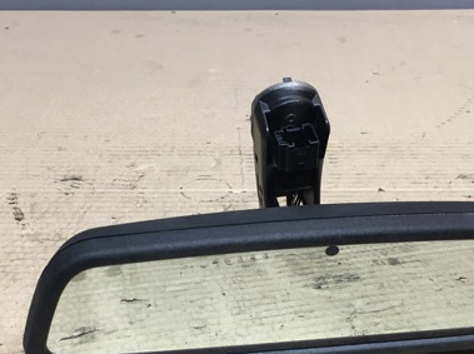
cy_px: 228
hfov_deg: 39.0
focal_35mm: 49
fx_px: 670
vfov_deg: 29.4
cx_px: 239
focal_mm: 4.15
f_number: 2.2
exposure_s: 1/33
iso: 64
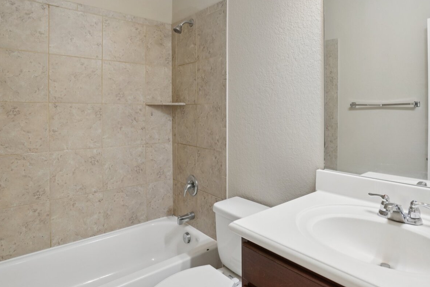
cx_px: 263
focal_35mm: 22
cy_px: 117
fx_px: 263
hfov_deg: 77.5
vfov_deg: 56.8
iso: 400
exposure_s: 1/8
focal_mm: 16
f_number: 8
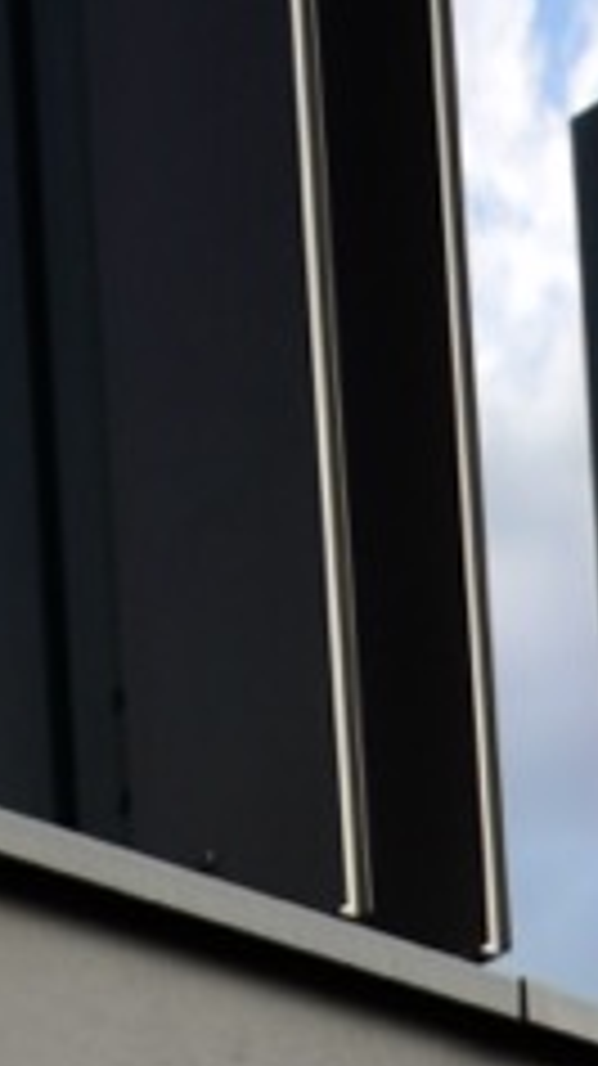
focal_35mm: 204
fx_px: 5761
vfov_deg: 9.2
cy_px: 2793
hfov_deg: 5.9
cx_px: 2
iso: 160
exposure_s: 1/250
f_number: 5
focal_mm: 24
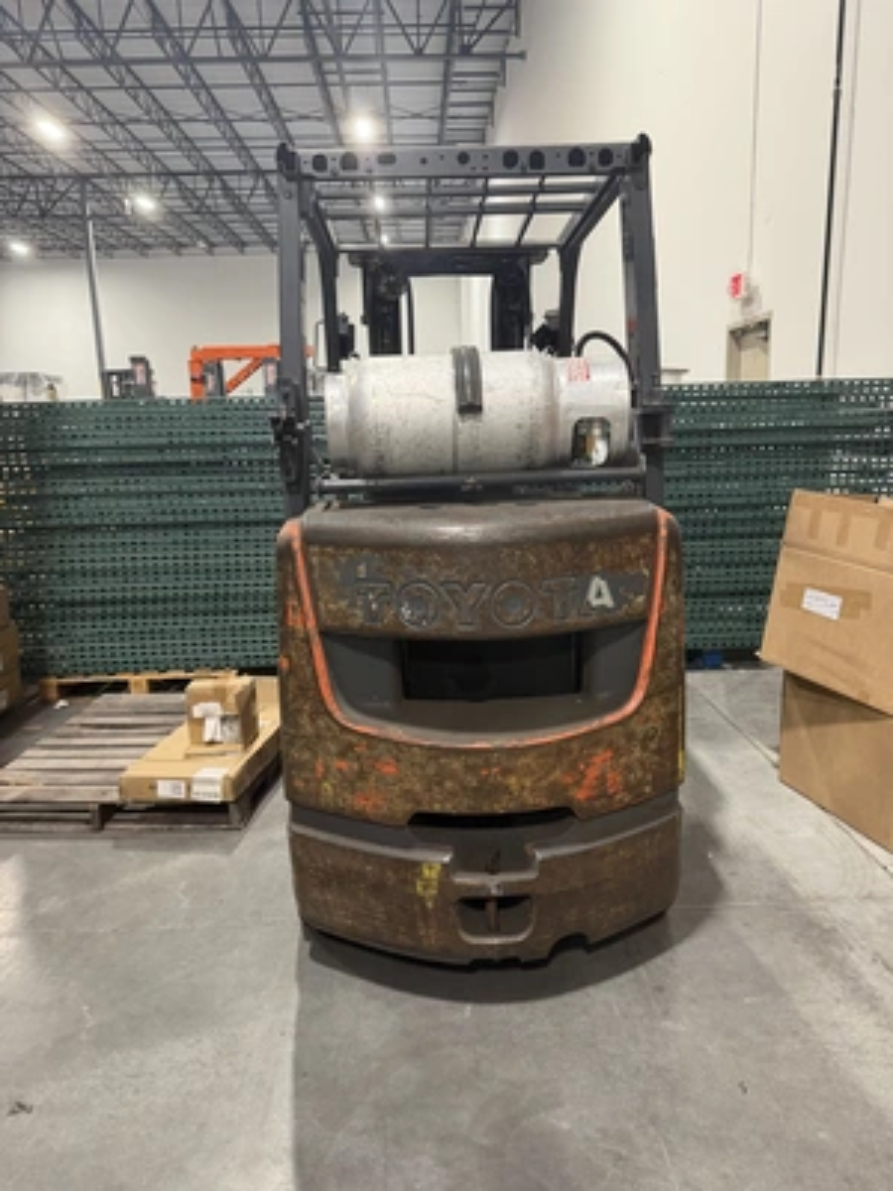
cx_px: 446
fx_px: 826
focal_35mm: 24
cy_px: 596
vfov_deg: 71.6
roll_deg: +0.0
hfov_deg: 56.8
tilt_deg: -11.9
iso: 400
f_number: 1.78
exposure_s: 1/60
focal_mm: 6.76
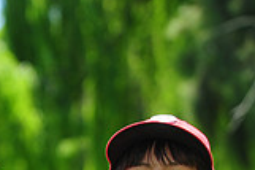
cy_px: 302
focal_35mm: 289
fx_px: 2045
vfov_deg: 4.7
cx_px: -55
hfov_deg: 7.1
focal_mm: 80
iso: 200
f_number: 4
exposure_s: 1/640
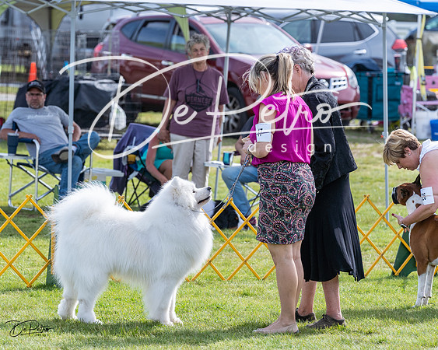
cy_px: 152
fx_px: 2949
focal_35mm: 228
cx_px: 185
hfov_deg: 8.5
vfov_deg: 6.8
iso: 400
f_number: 5.6
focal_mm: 179
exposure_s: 1/1250
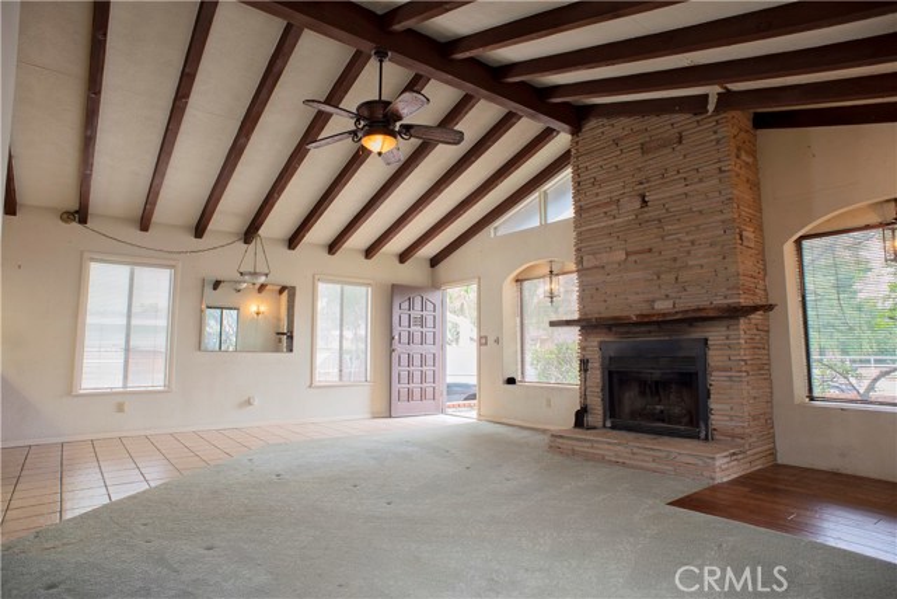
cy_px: 300
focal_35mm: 20
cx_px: 448
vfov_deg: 62.0
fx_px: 498
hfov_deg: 84.0
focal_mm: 20
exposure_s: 1/15
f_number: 7.1
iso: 400
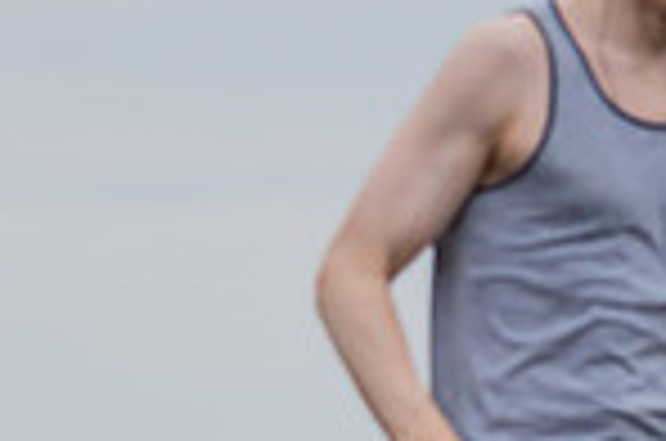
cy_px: 614
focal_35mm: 477
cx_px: -450
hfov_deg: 4.3
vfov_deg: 2.9
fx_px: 8806
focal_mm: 116
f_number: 3.2
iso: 1250
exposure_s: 1/4000
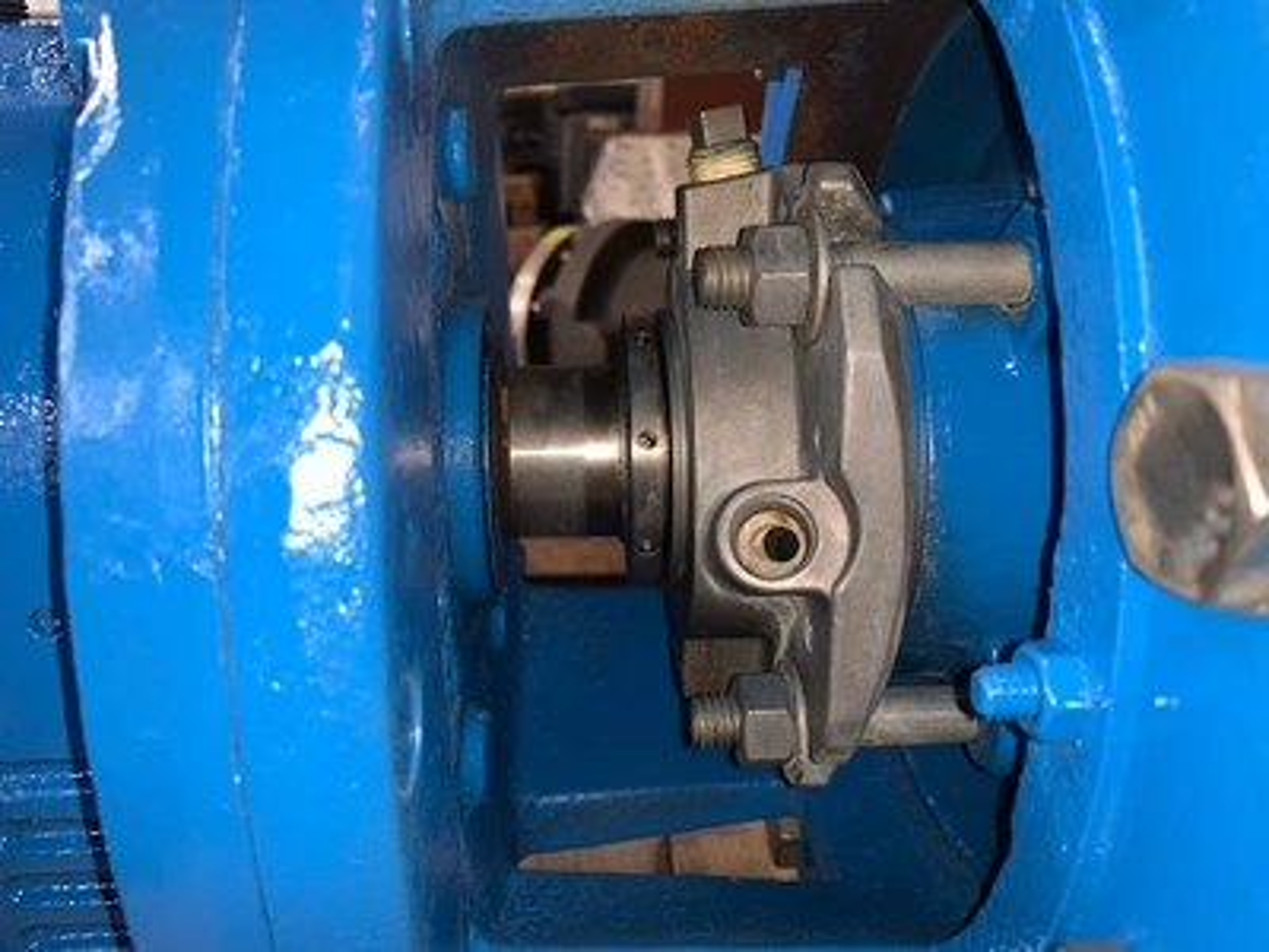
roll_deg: +0.3
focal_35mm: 26
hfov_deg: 67.3
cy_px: 476
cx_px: 634
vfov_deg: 53.1
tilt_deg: -16.9
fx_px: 953
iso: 25
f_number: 1.8
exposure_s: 1/7
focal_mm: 4.25
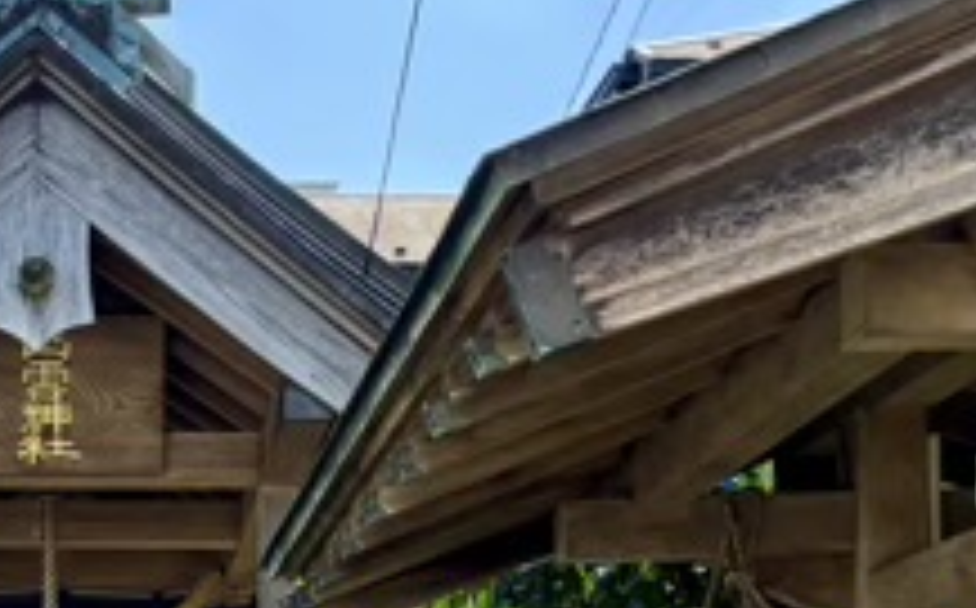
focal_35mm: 89
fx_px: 2364
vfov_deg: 14.0
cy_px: 817
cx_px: -4
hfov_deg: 22.4
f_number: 1.6
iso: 50
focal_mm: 5.96
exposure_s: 1/1381
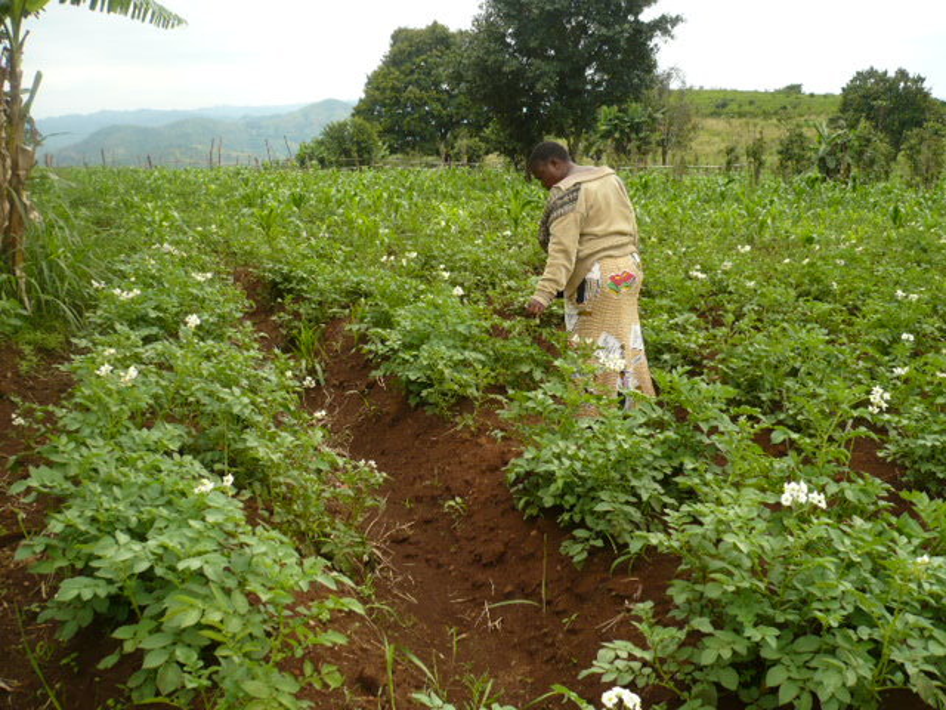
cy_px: 355
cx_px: 473
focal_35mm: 35
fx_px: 956
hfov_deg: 52.6
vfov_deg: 40.7
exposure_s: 1/500
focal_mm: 5.8
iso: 100
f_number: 2.8
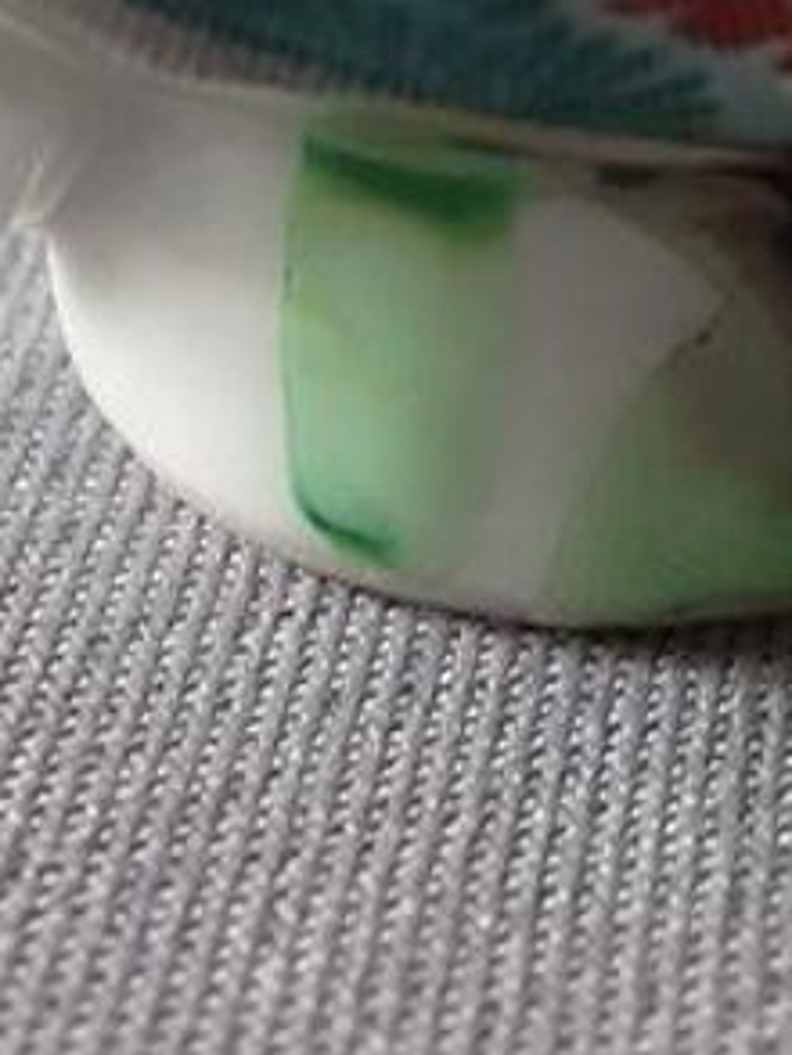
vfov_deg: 15.9
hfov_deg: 12.1
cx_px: 461
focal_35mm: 123
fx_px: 3750
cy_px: 780
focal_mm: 3.6
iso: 160
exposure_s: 1/50
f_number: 1.9
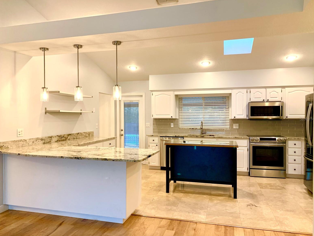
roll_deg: +0.4
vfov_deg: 51.4
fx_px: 245
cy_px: 119
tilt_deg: -1.4
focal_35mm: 27
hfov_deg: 65.3
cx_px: 156
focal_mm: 4.25
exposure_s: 1/60
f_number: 1.8
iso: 125
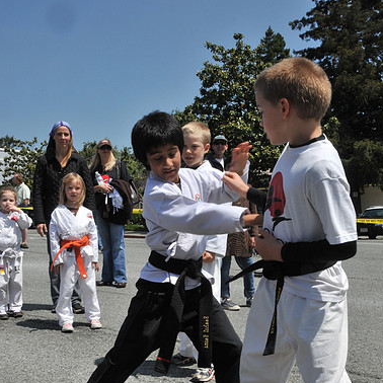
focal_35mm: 43
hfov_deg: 39.2
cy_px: 252
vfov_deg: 38.8
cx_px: 193
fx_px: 538
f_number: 22
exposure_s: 1/250
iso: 400
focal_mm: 22
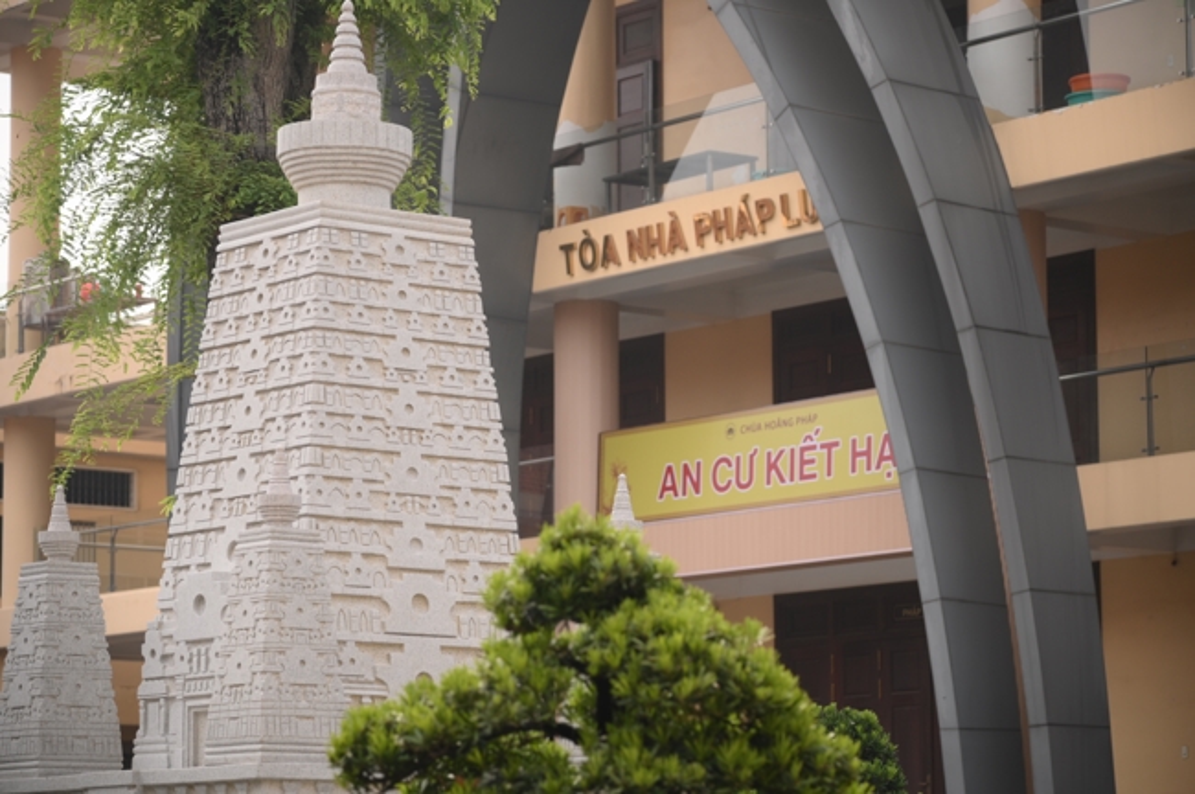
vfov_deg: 12.4
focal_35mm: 110
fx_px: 3648
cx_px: 598
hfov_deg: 18.6
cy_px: 397
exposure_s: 1/1000
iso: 400
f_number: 4
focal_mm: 110
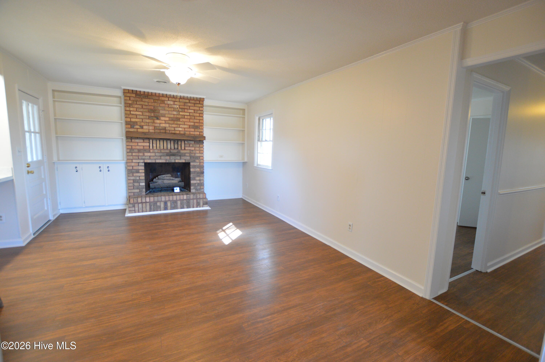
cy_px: 181
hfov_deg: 100.4
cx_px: 272
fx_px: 227
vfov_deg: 77.2
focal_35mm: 15
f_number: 3.5
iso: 1000
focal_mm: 10
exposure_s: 1/60
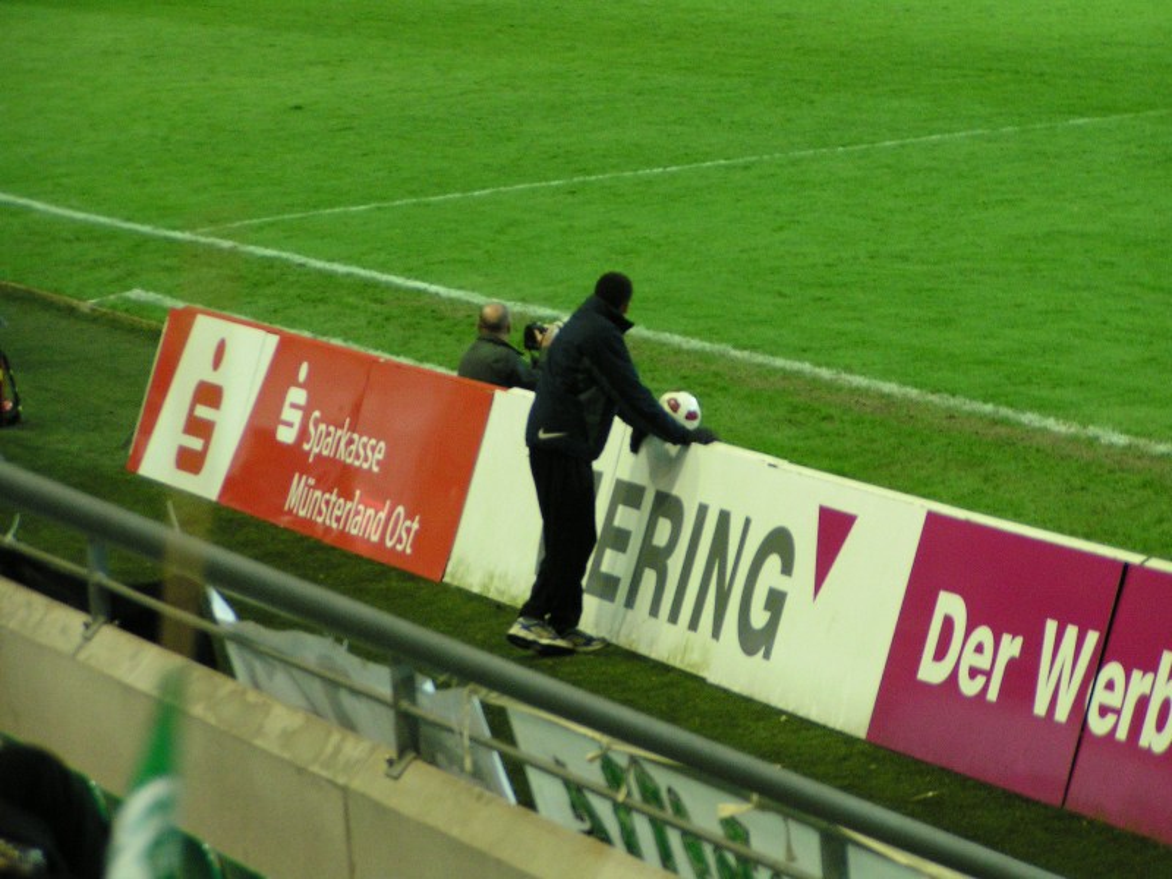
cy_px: 440
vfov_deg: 7.9
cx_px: 586
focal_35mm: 188
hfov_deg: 10.5
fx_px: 6365
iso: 200
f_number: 3.5
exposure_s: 1/25
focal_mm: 28.8
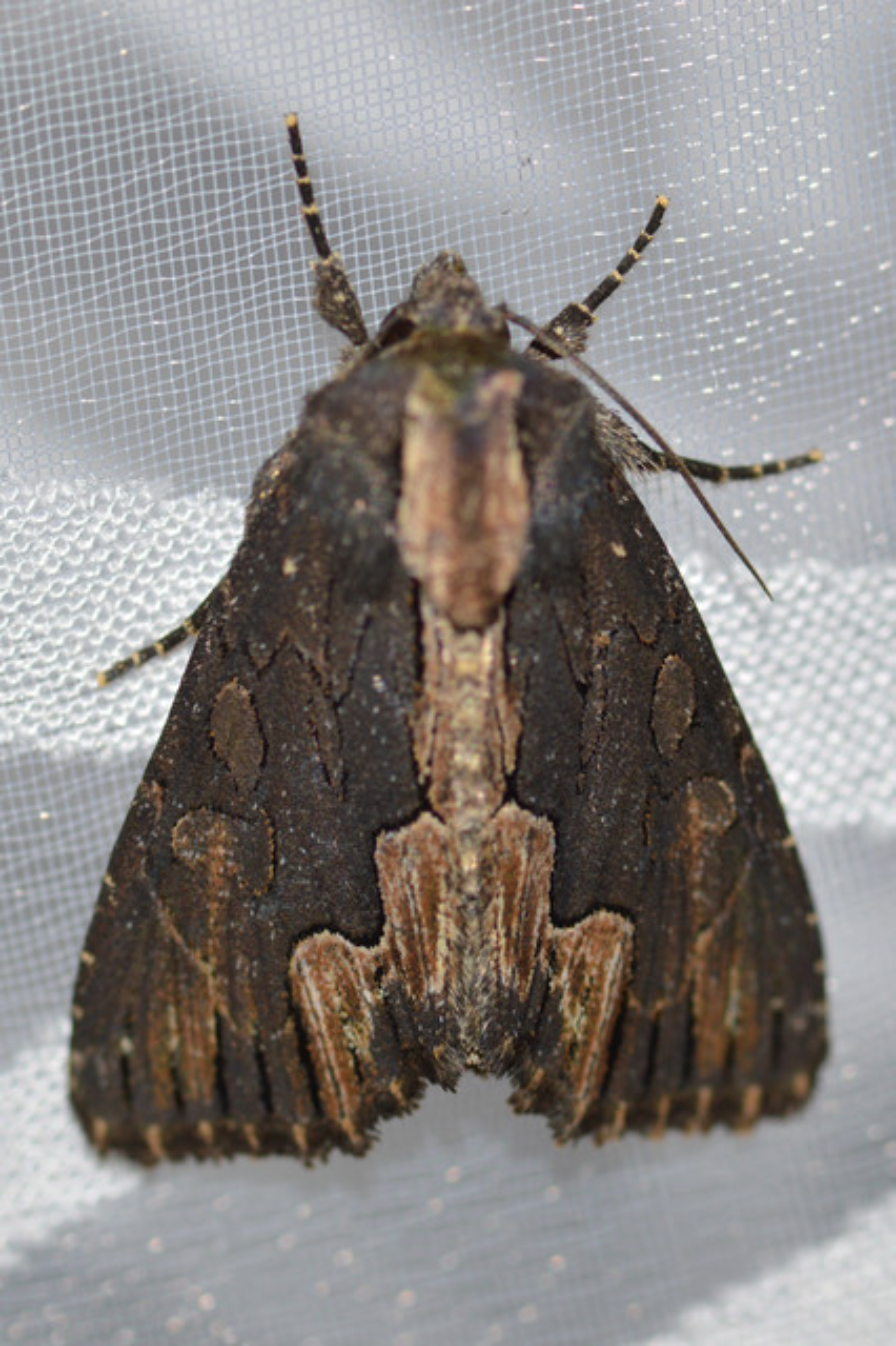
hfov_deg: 9.1
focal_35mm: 150
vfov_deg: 13.7
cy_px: 673
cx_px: 448
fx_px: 5606
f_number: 13
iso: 100
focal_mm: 100
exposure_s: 1/200
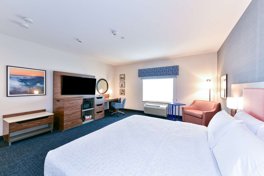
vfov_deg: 81.2
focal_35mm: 14
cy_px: 88
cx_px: 132
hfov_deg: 104.2
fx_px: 103
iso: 100
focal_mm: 14
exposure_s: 2
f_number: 11
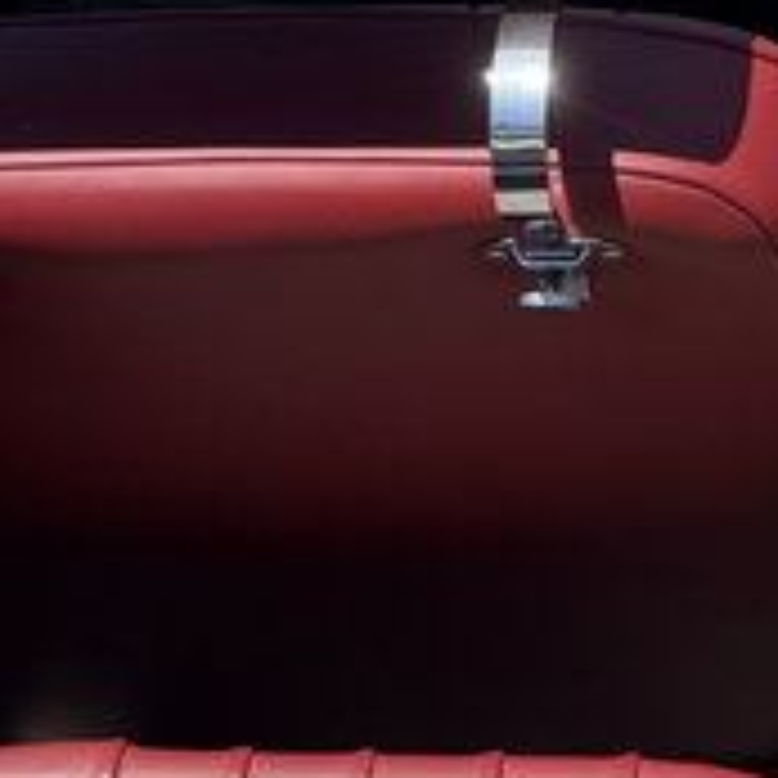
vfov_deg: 17.5
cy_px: -193
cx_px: 859
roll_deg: +0.0
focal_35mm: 94
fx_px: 2390
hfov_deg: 17.8
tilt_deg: -26.4
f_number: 1.78
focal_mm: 6.76
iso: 80
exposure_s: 1/2801
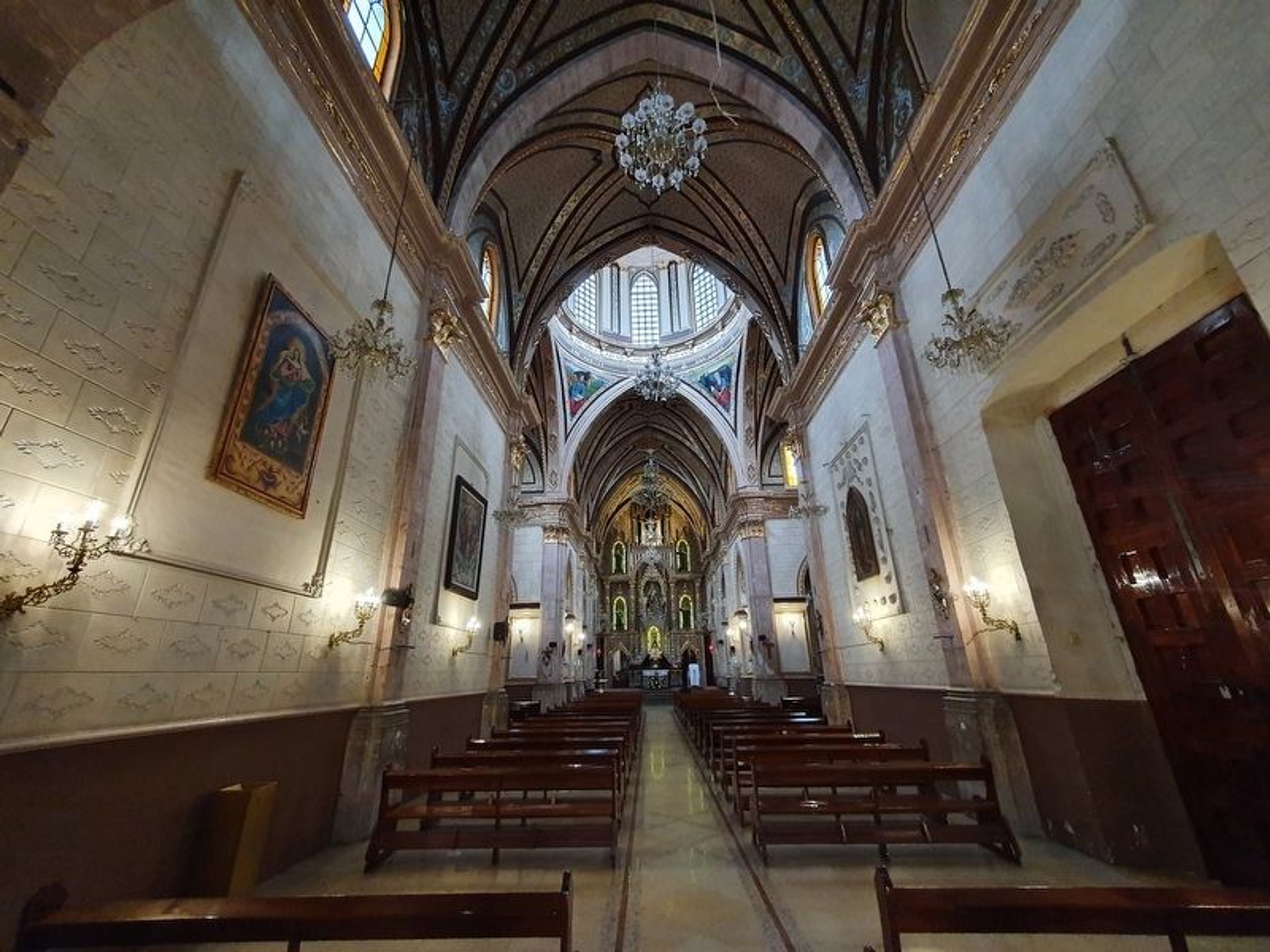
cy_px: 476
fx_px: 477
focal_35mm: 13
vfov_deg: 89.9
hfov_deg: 106.2
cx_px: 635
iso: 400
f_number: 2.2
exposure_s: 1/30
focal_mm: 1.8
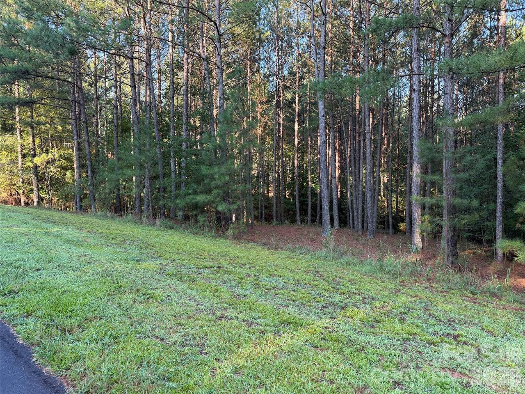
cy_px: 197
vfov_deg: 56.8
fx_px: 364
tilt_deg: -2.0
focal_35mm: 24
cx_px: 262
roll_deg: +0.0
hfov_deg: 71.6
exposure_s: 1/121
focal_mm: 6.76
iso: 80
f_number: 1.78
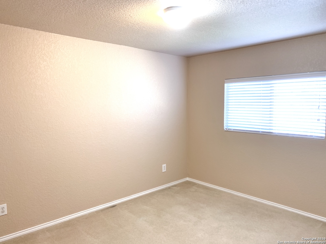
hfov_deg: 67.3
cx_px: 163
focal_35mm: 26
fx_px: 245
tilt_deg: -4.7
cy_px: 122
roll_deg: -0.3
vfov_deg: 53.1
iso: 200
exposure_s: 1/60
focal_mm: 4.25
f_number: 1.8
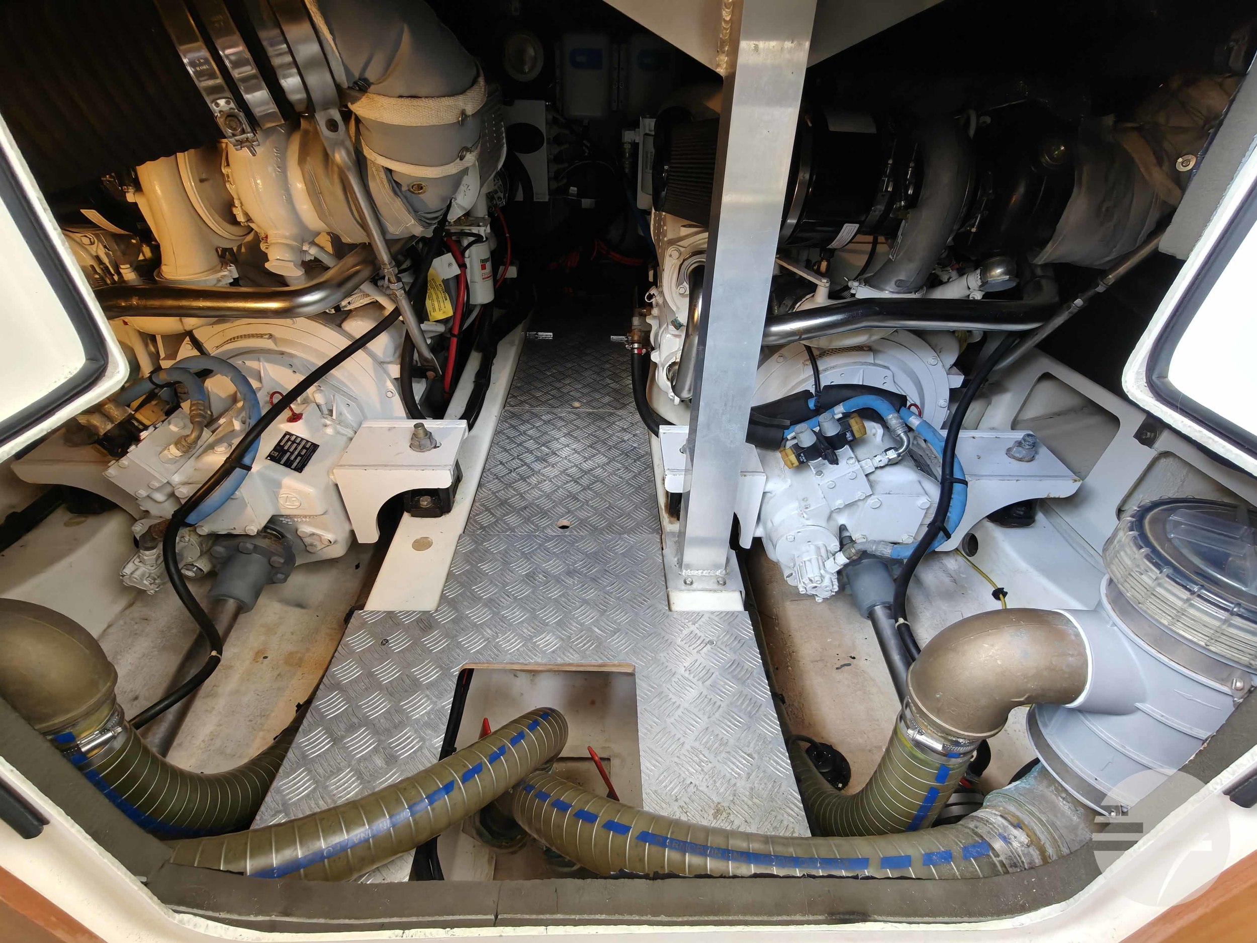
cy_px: 472
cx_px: 628
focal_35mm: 15
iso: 3200
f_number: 2
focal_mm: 2.3
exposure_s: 1/63
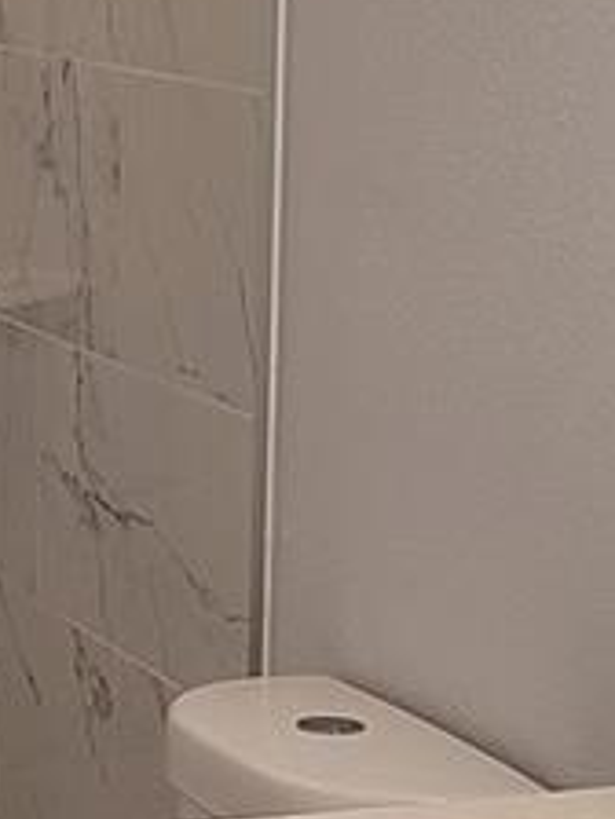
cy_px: 618
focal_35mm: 139
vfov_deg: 14.1
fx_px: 3293
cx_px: 337
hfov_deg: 10.7
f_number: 1.8
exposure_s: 1/60
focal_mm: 5.4
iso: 64
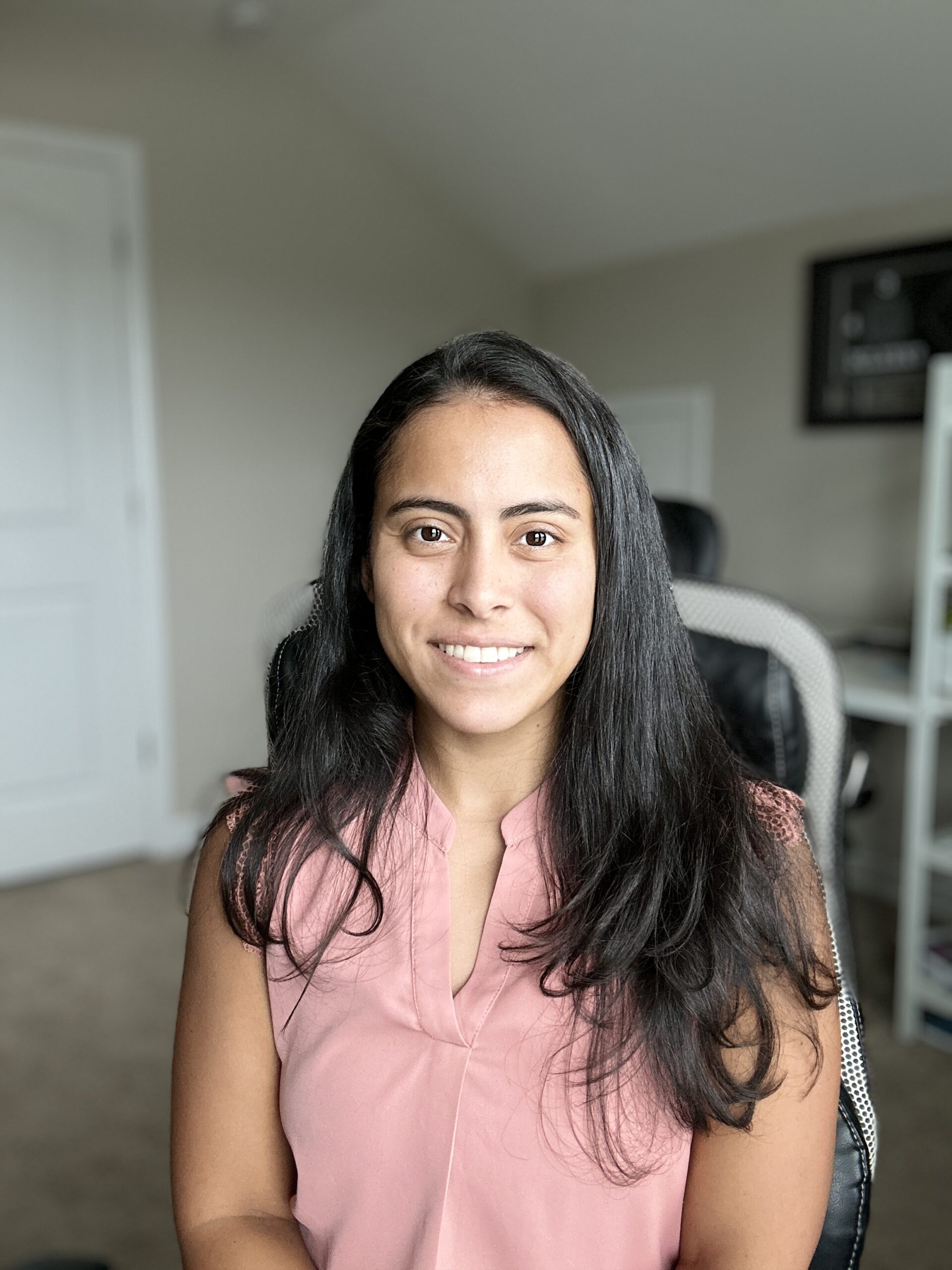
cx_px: 476
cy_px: 635
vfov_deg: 60.0
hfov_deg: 46.8
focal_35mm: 30
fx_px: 1100
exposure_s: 1/71
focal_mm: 2.69
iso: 80
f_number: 1.9
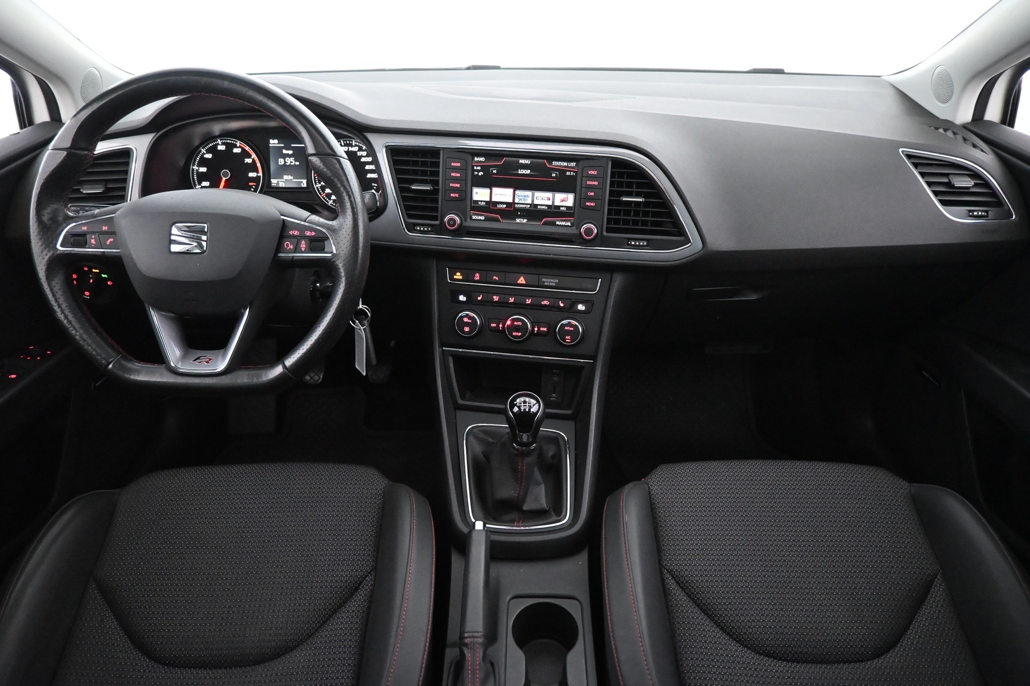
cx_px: 515
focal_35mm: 24
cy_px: 343
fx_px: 687
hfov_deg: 73.7
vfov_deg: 53.1
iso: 7200
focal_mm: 16
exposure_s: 1/60
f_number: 3.5
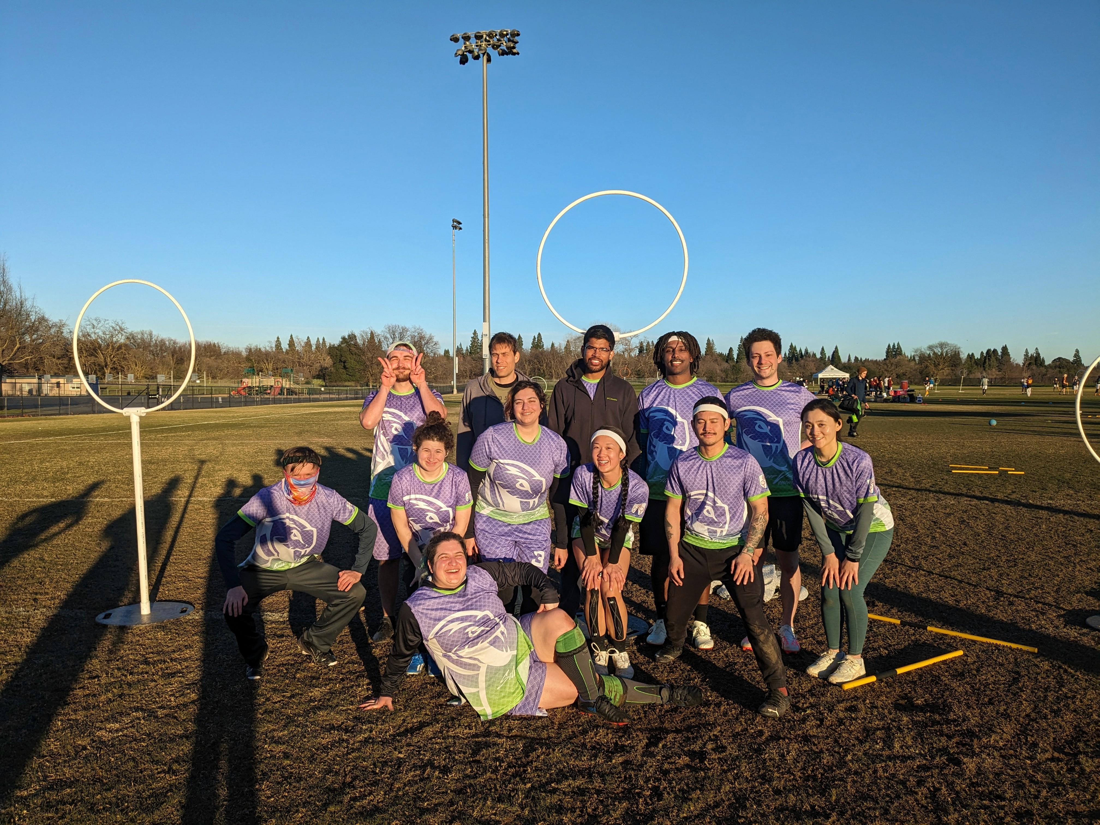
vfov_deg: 51.4
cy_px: 412
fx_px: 858
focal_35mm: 27
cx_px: 550
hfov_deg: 65.3
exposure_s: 1/2597
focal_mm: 4.38
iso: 62
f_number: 1.73
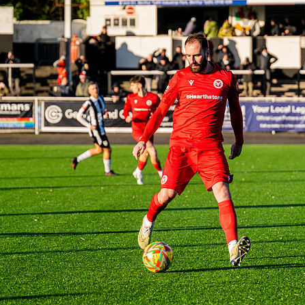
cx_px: 258
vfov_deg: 7.3
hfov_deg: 7.3
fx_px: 2402
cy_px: 185
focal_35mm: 241
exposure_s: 1/1600
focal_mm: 130
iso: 400
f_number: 4
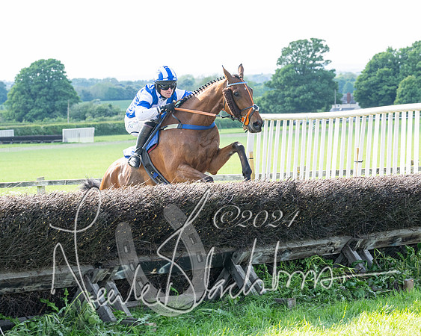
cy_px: 173
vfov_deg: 12.9
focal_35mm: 120
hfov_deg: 16.0
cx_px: 146
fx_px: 1494
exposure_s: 1/800
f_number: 4
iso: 400
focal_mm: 70
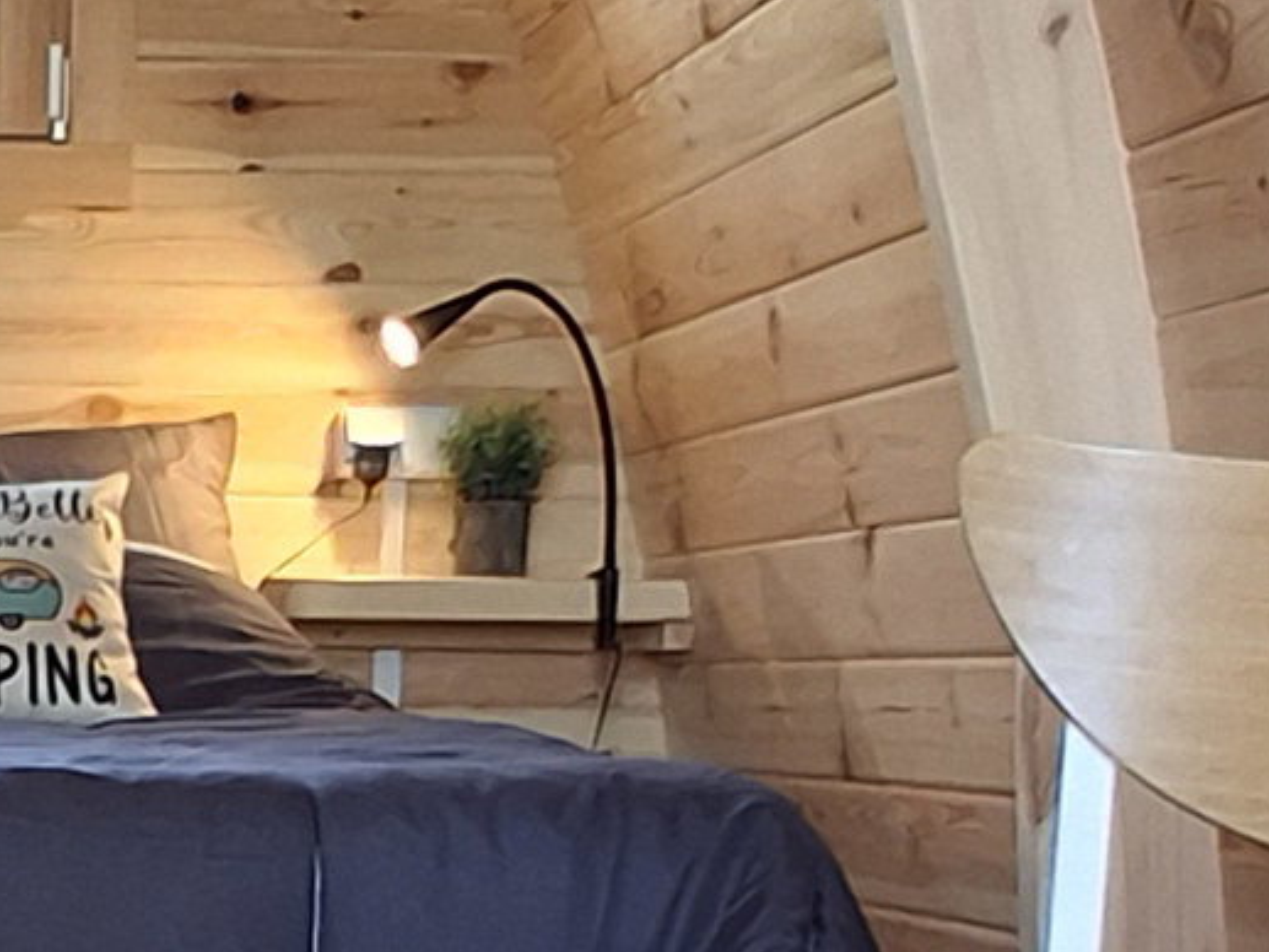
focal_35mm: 101
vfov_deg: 14.0
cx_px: -169
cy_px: 1266
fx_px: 3703
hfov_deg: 18.6
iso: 100
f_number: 2.2
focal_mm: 1.64
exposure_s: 1/40
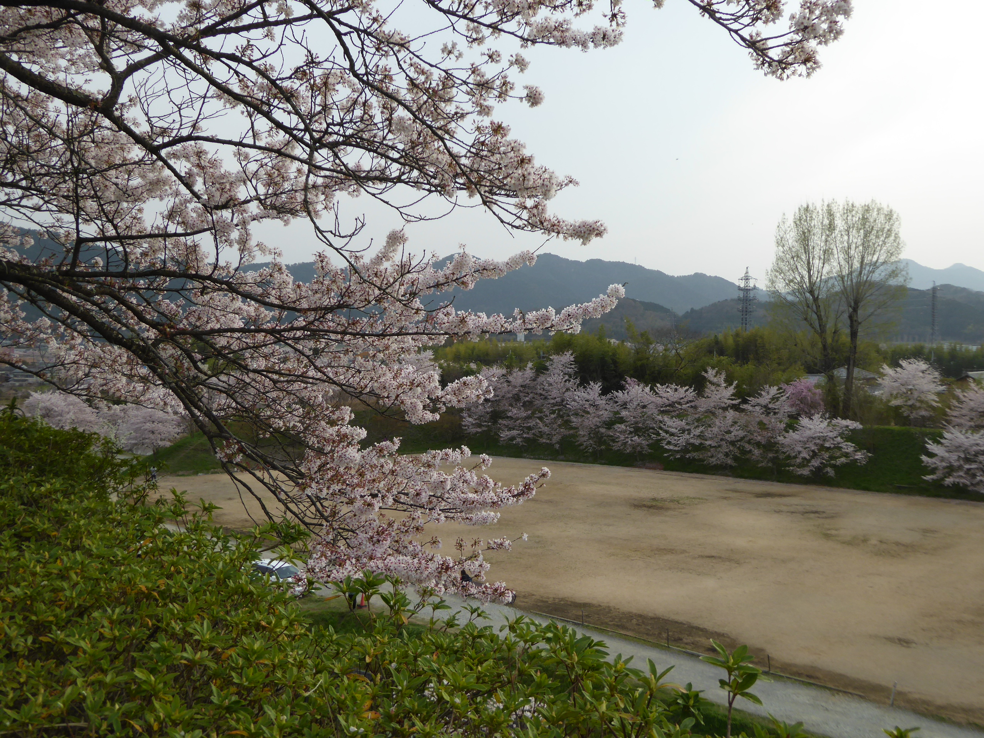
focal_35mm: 36
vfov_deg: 39.7
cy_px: 369
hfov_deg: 51.4
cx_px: 492
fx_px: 1023
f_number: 3.7
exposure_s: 1/400
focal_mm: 6.3
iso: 100
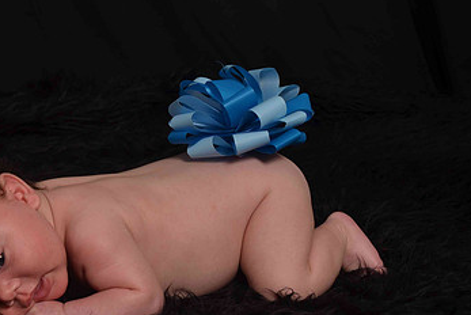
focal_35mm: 125
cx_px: 103
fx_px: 1637
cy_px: 253
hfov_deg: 16.3
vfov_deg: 11.0
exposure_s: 1/60
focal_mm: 50
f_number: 9
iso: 200
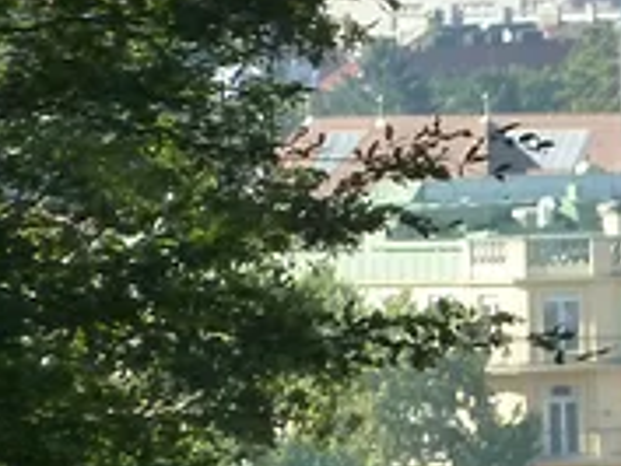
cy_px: -35
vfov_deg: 1.1
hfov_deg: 1.4
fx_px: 24756
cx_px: 975
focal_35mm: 1379
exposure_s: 1/400
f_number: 4.9
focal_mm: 49.2
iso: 250
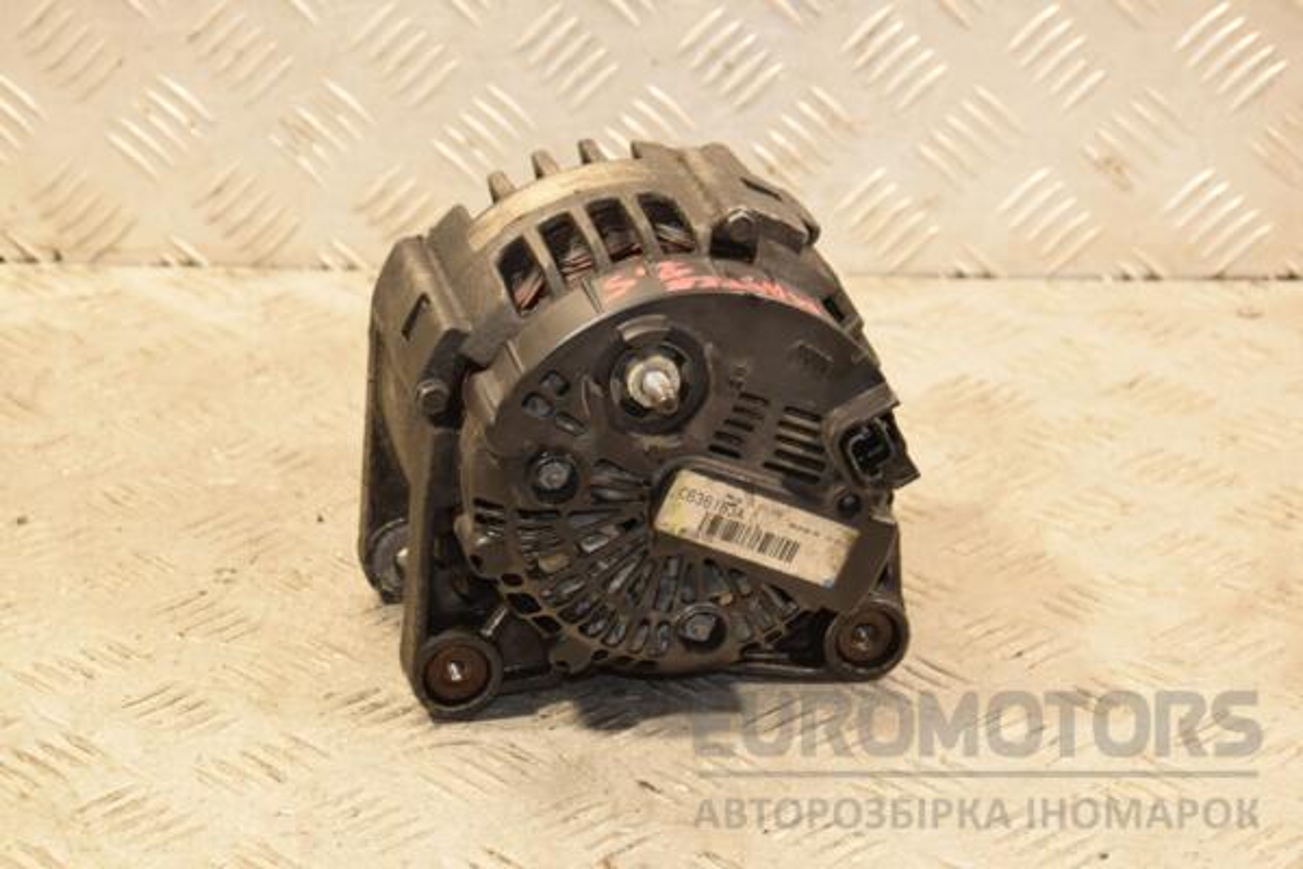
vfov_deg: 13.0
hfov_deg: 19.5
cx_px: 652
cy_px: 434
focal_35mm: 105
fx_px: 3800
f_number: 8
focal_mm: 70
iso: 800
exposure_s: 1/50
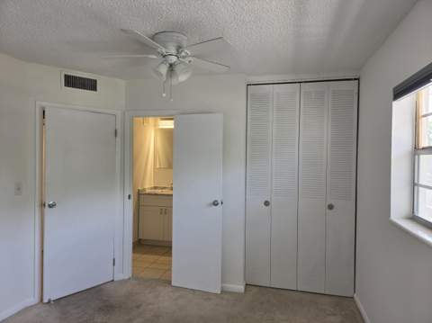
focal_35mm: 23
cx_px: 216
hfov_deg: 74.0
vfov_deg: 58.8
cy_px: 162
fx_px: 287
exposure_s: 1/180
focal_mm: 5.4
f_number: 1.8
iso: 100
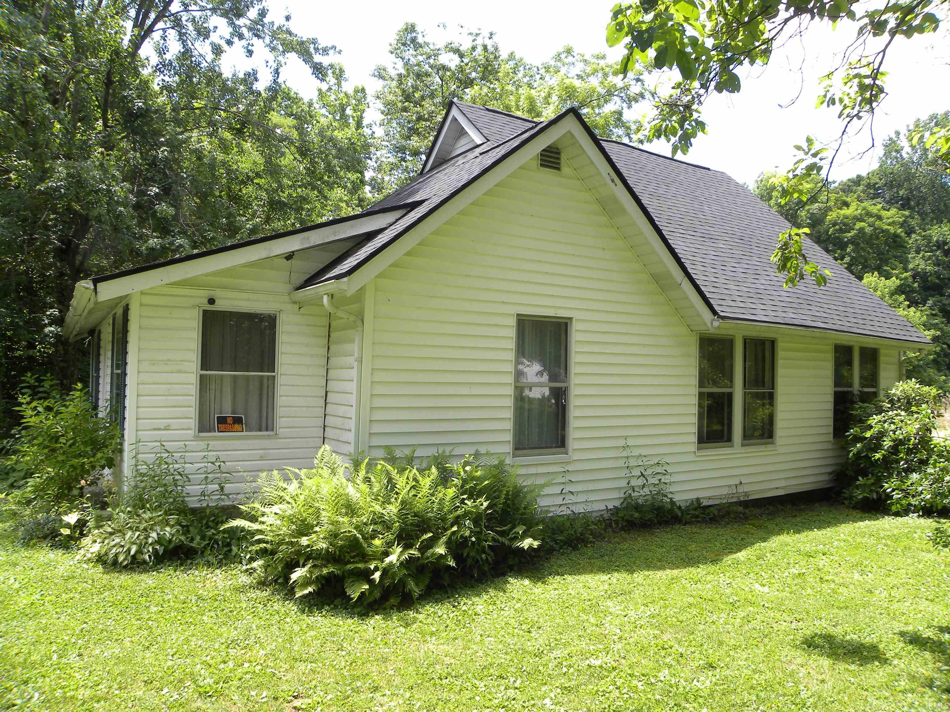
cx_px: 475
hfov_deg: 67.3
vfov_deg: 53.1
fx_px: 714
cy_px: 356
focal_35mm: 26
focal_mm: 4.6
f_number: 4
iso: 64
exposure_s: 1/165
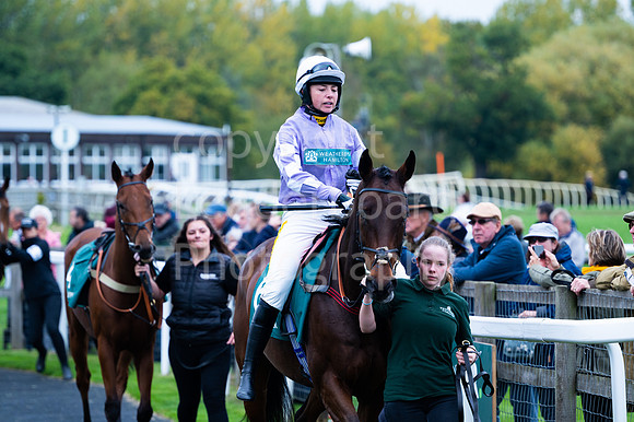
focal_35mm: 180
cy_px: 211
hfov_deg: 11.4
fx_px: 3168
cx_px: 317
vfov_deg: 7.6
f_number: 4
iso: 800
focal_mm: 180
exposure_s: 1/1000
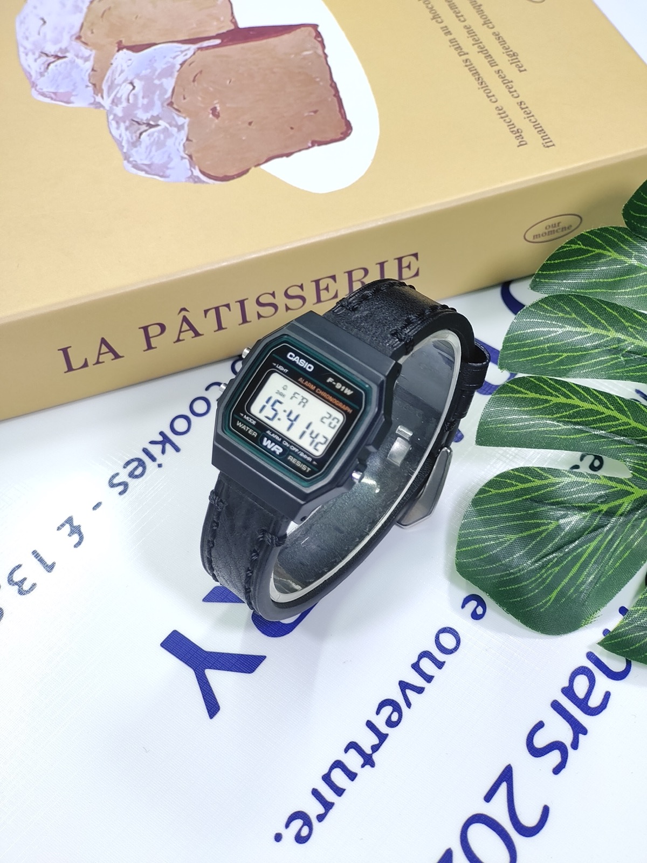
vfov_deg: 38.2
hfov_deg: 29.1
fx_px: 1246
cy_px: 432
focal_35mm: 50
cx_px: 324
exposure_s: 1/50
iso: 51
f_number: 2.08
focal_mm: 7.55
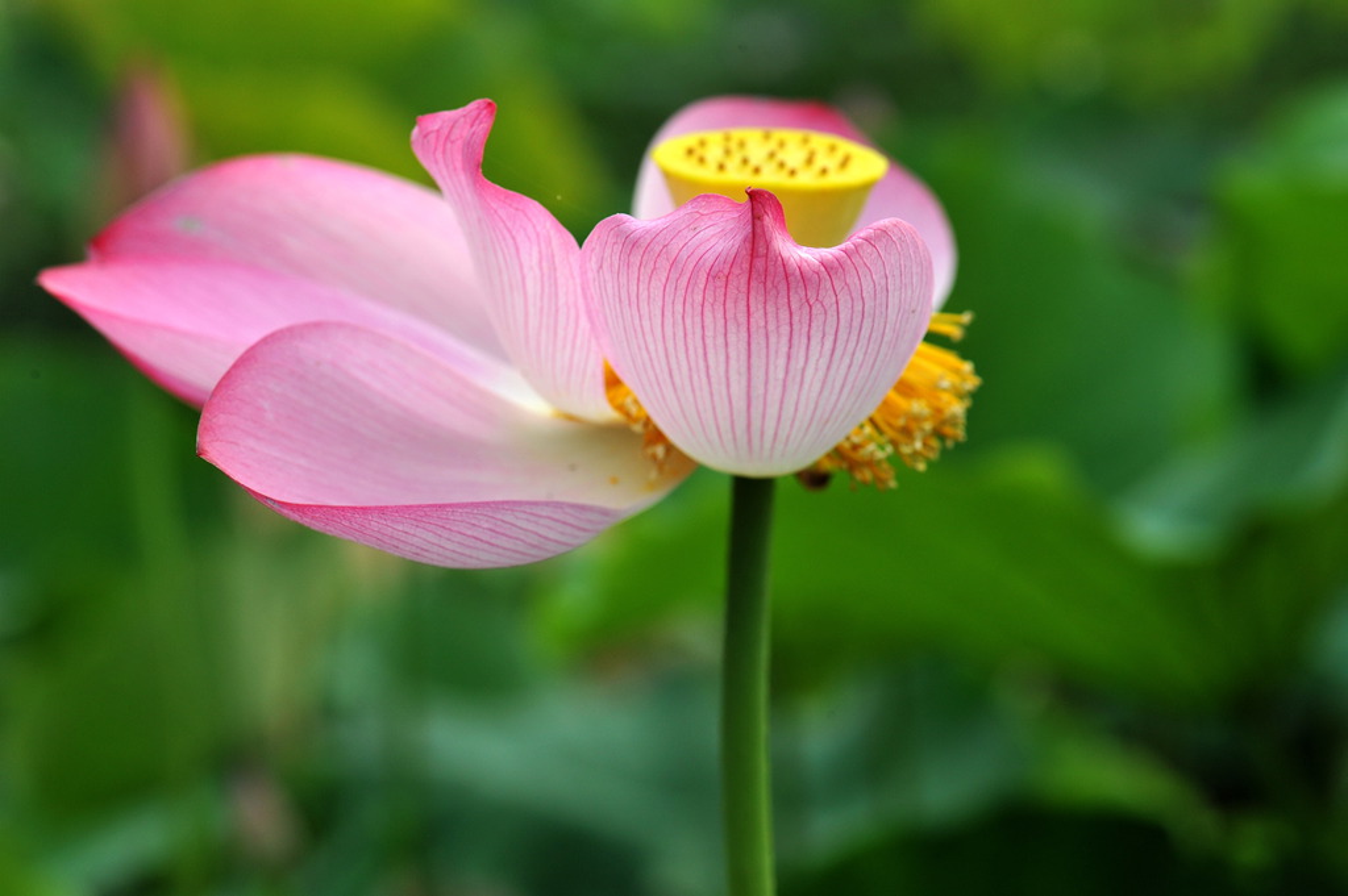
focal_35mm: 105
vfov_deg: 13.0
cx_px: 674
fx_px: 3928
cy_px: 448
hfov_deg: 19.5
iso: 640
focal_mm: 105
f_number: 11
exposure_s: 1/640
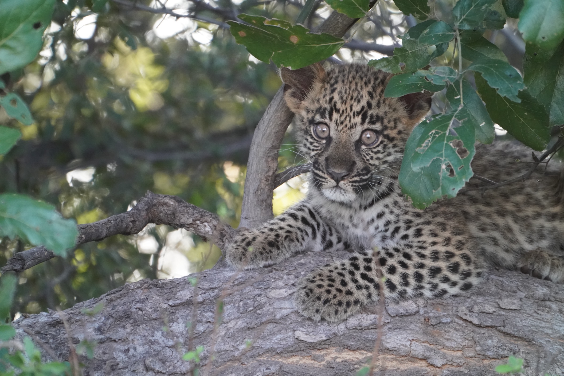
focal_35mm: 800
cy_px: 188
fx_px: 12532
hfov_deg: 2.6
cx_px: 282
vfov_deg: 1.7
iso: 6400
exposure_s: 1/160
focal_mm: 800
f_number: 11
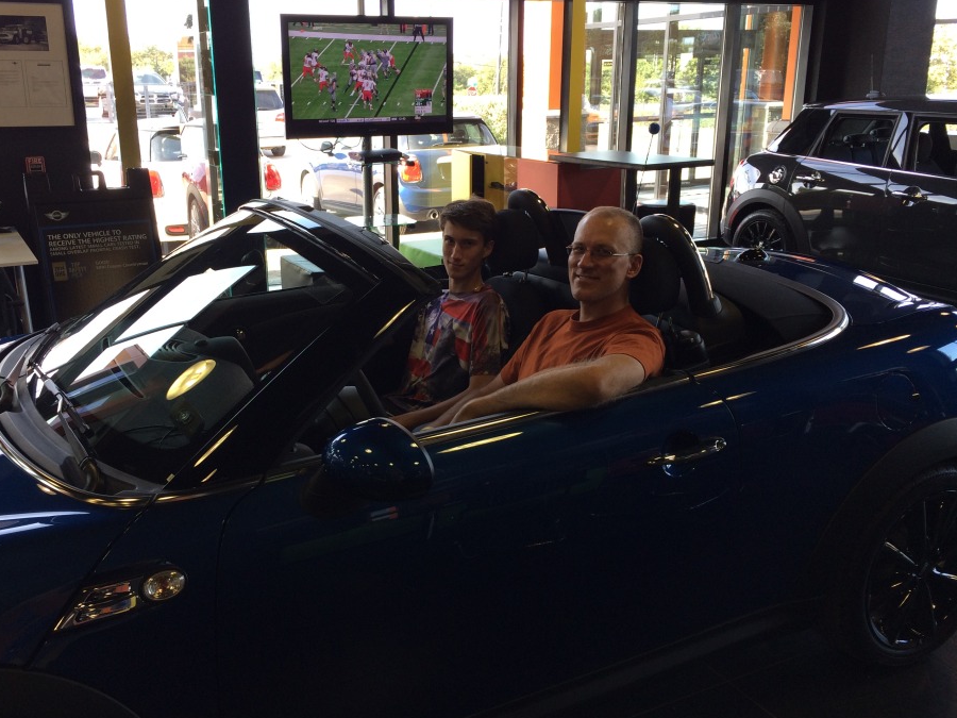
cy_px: 351
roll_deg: +1.0
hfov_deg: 55.2
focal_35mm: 33
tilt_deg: -17.6
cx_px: 420
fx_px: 912
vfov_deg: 42.9
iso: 40
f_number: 2.2
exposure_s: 1/60
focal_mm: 4.15
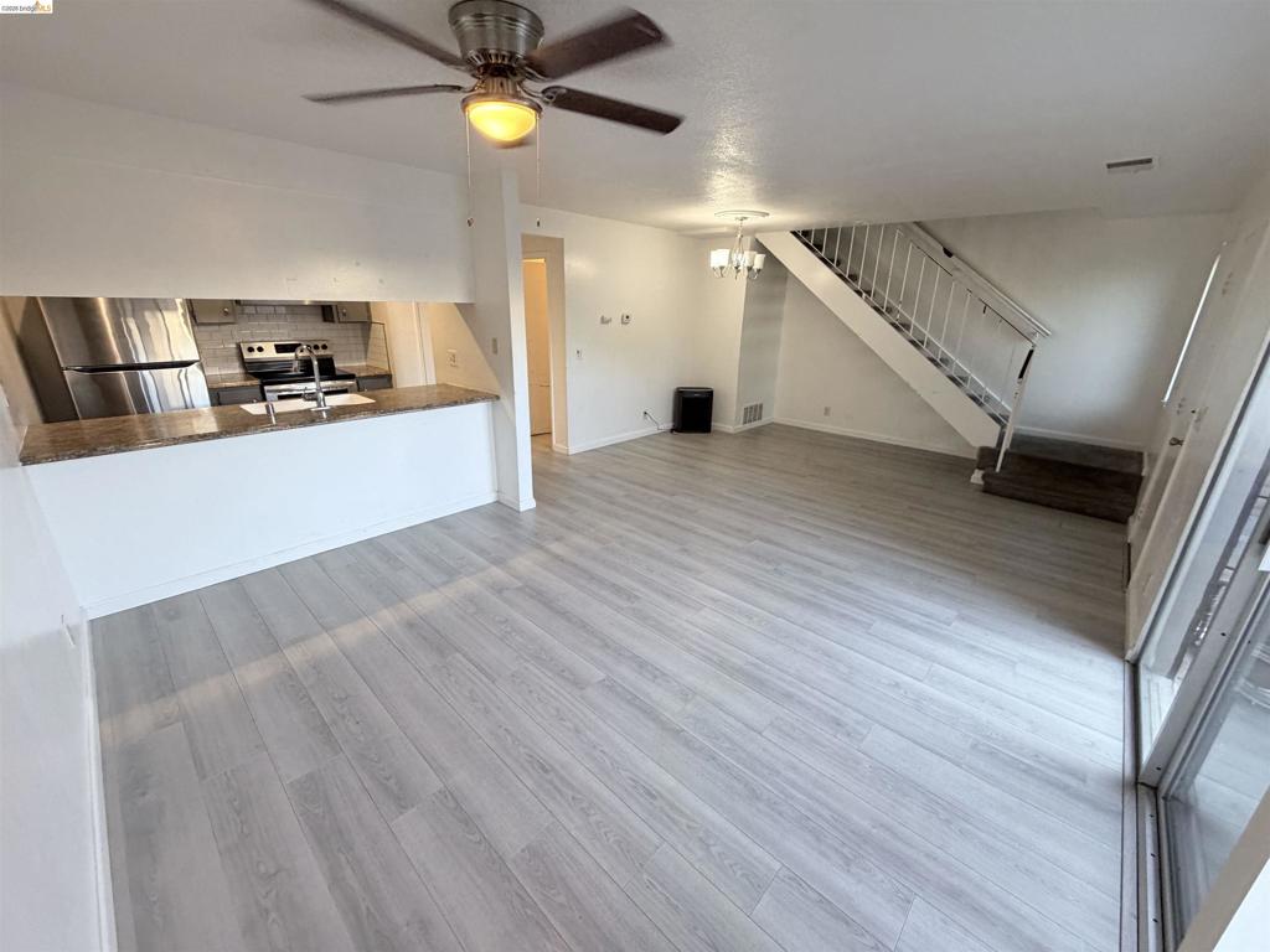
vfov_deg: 85.7
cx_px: 635
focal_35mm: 14
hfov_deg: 102.1
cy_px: 476
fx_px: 514
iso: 250
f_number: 2.2
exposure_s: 1/120
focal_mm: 2.22
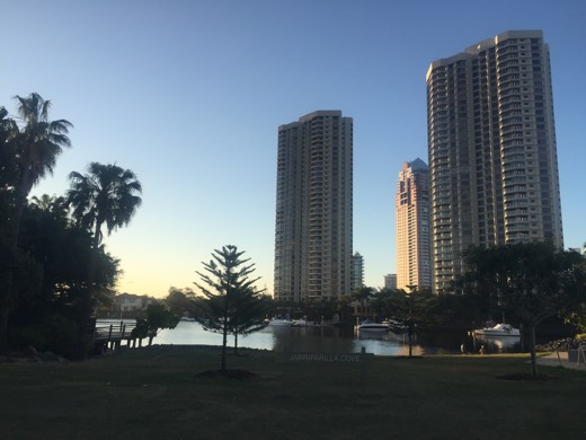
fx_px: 491
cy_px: 220
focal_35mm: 29
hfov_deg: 61.7
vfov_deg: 48.2
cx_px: 293
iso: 32
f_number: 2.2
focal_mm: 4.15
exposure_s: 1/989
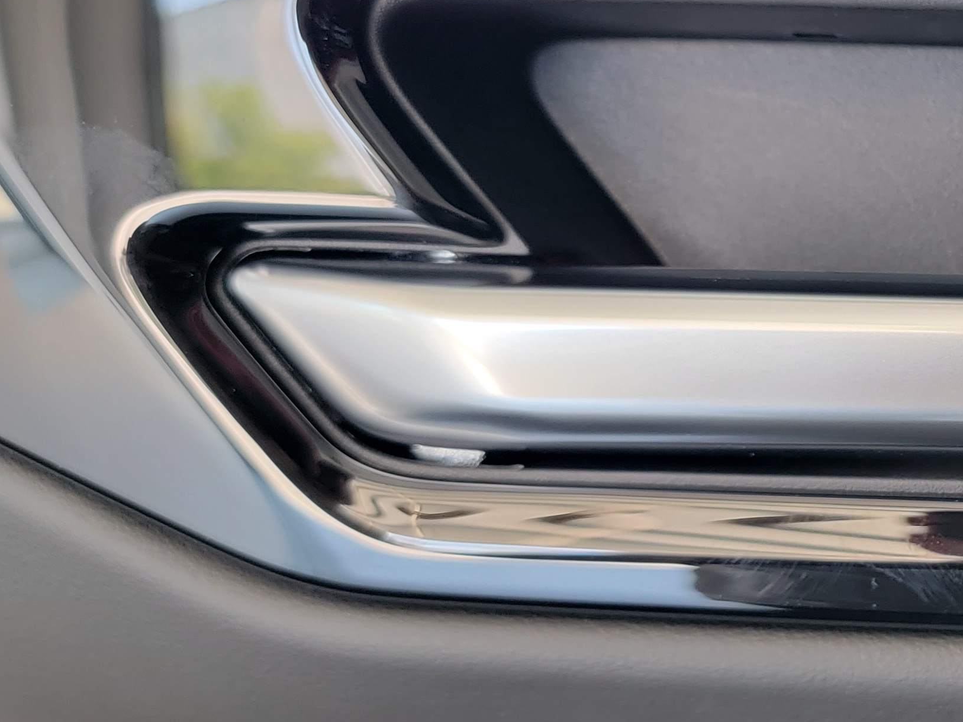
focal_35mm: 59
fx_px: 1641
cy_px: 371
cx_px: 1070
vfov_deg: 24.8
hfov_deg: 29.4
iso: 320
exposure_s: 1/120
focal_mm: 6.7
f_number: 1.8
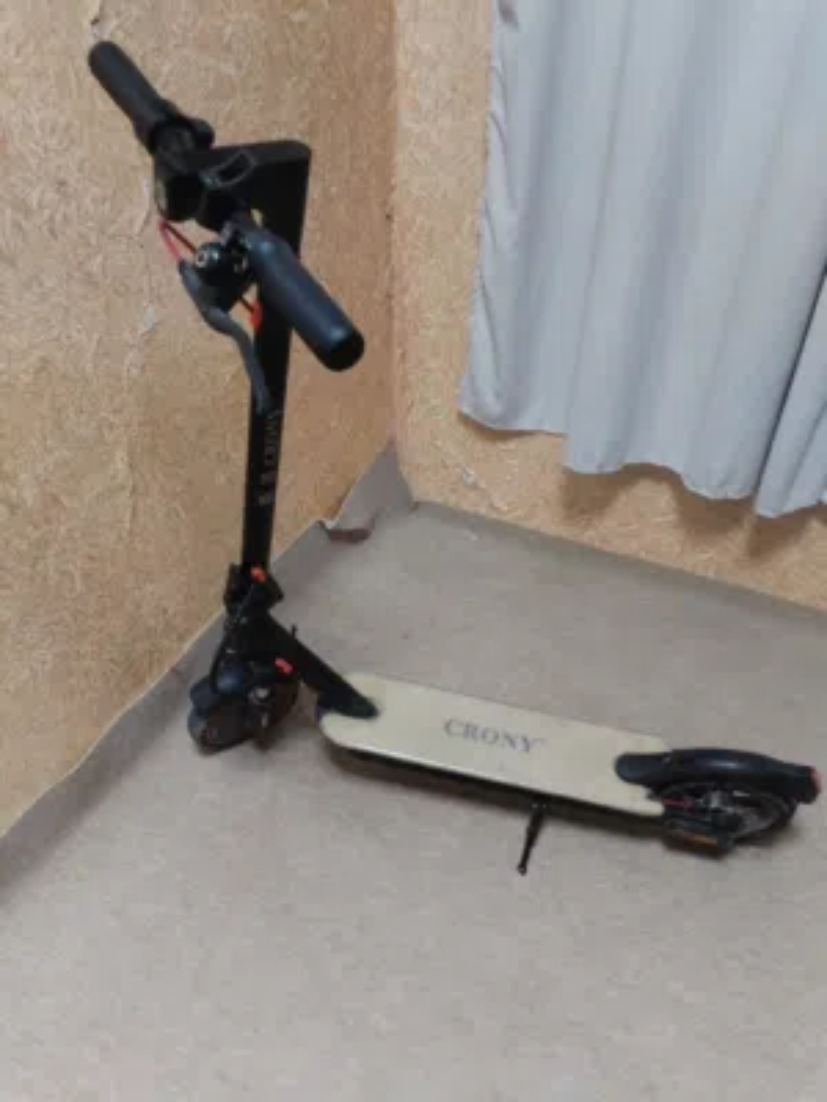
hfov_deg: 48.2
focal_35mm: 29
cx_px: 414
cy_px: 551
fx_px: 924
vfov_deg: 61.7
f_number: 1.8
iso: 563
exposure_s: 1/30
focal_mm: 4.75
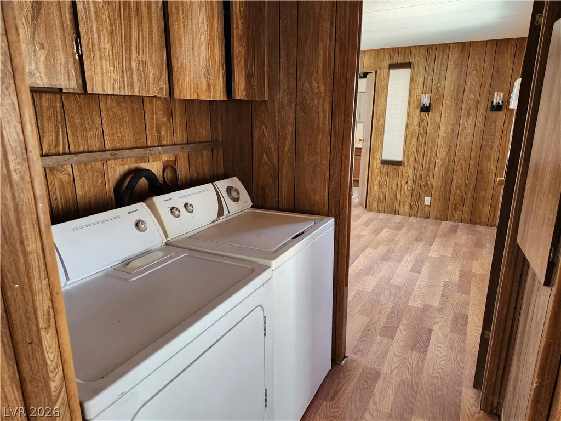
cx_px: 280
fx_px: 373
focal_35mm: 23
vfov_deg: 58.9
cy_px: 210
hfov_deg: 73.9
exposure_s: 1/120
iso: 200
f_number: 1.8
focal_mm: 5.4
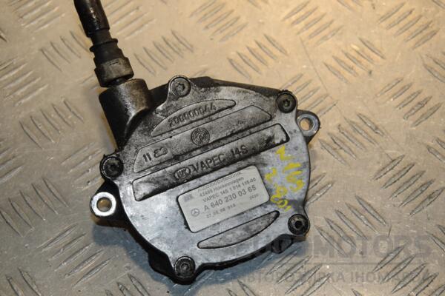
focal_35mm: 78
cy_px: 148
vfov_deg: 17.5
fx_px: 964
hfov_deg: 26.0
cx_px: 222
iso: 800
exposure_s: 1/200
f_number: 7.1
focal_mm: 52
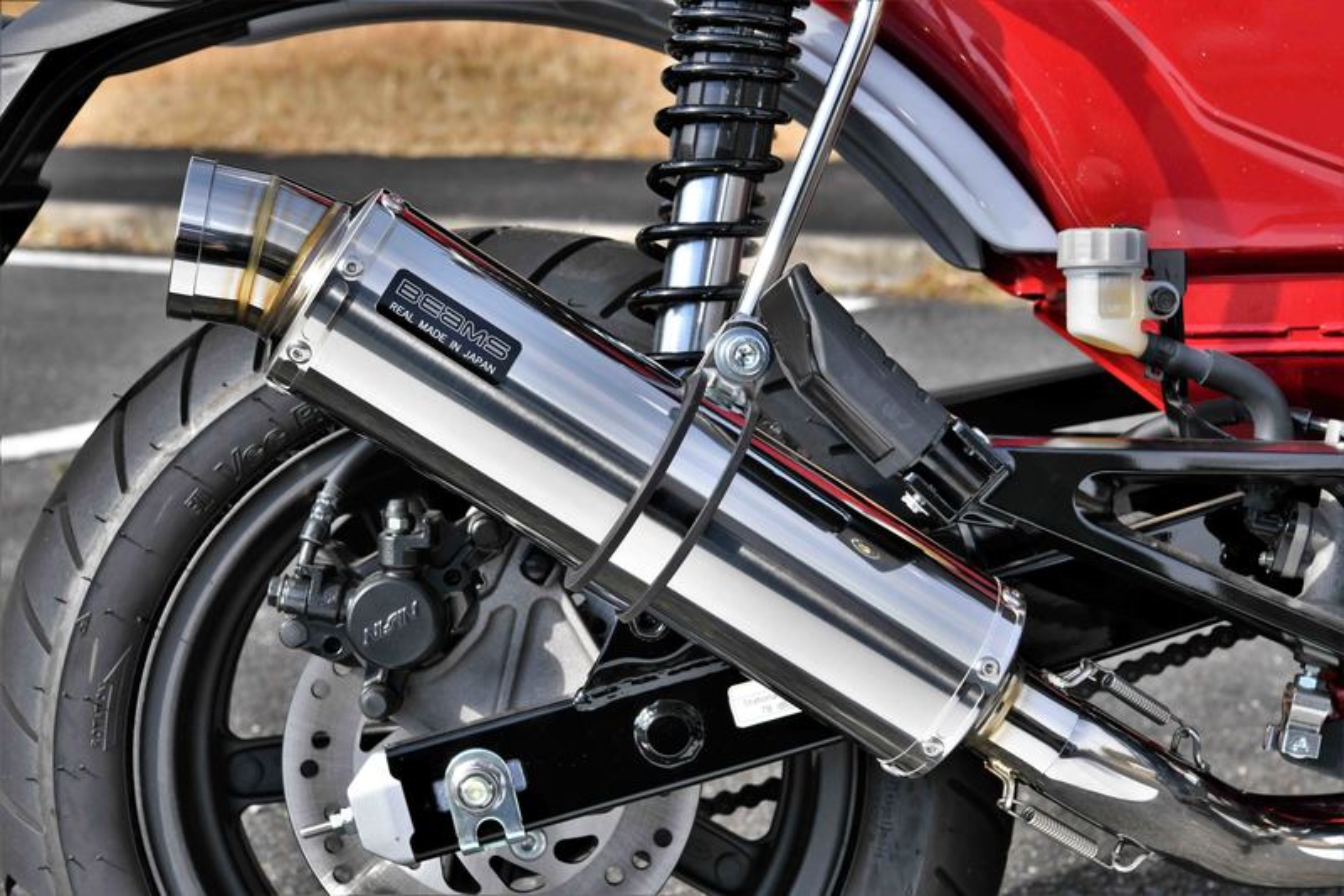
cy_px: 448
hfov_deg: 28.8
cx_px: 672
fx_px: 2613
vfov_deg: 19.4
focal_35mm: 70
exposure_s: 1/640
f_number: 13
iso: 640
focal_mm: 70
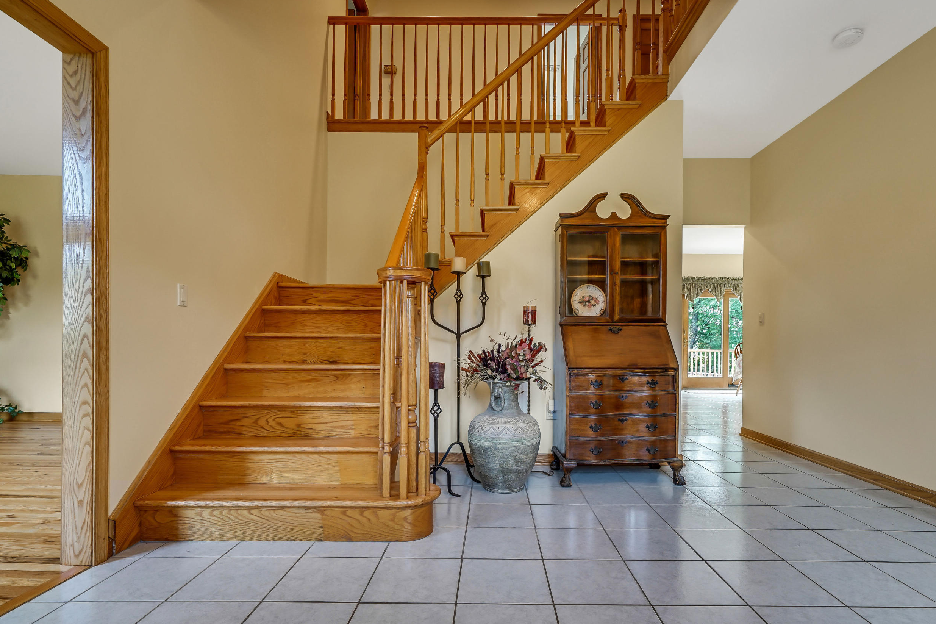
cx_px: 494
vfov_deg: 70.2
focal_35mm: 17
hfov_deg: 93.2
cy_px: 344
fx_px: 442
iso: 400
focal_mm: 14
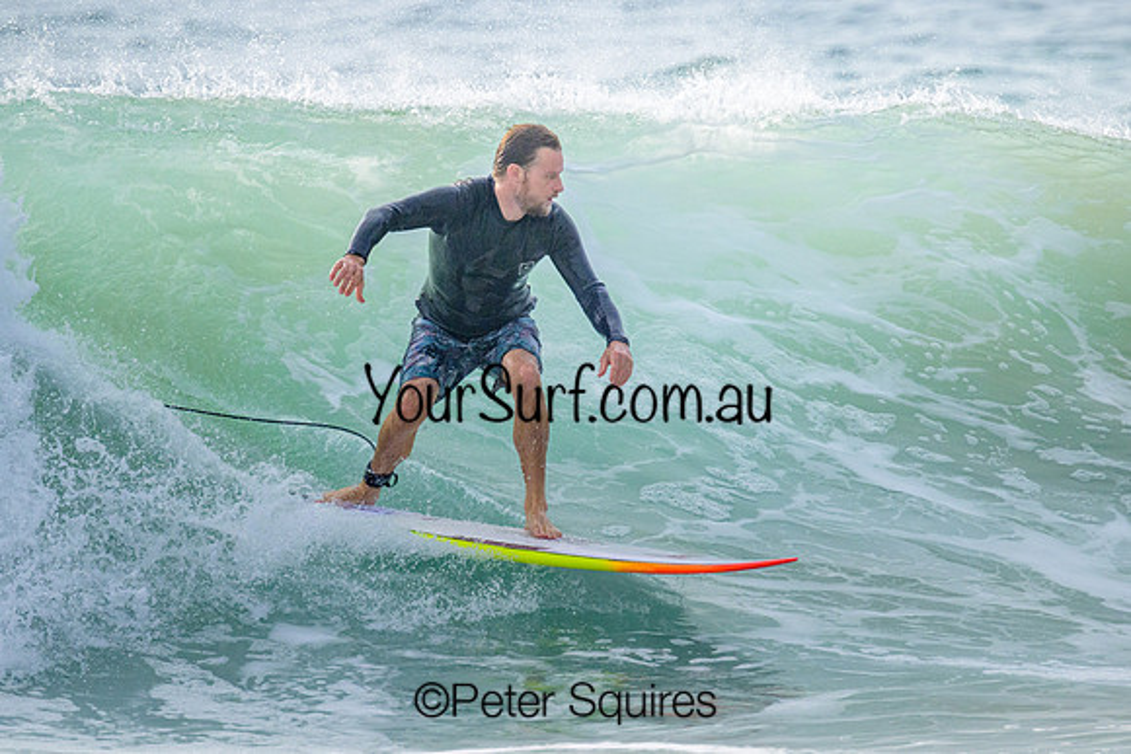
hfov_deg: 2.2
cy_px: 312
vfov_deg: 1.4
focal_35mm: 956
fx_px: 30031
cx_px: 590
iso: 1600
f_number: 11
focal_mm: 800
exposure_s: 1/2000
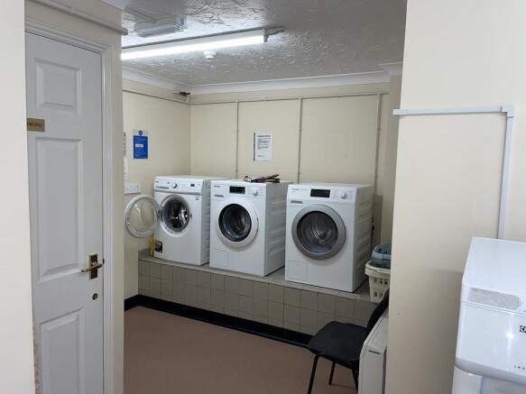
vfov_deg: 53.0
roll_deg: -0.9
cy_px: 197
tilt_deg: -6.0
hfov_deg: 67.3
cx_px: 263
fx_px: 395
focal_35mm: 26
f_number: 1.6
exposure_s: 1/100
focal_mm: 4.2
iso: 32
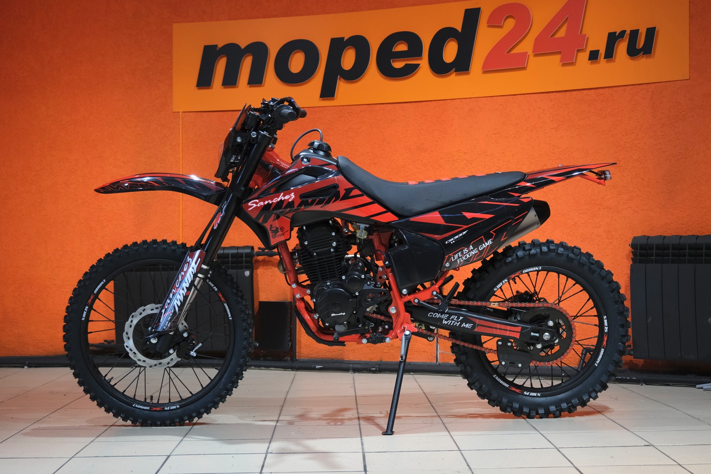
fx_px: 1165
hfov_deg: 33.9
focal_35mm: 59
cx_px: 356
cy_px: 237
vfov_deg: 23.0
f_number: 4
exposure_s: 1/125
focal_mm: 39.3
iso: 1600
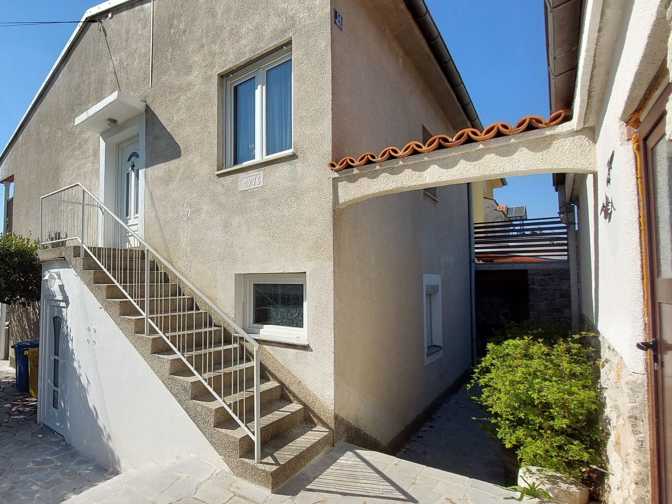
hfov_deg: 83.8
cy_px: 264
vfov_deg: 71.6
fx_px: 349
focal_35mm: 18
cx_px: 208
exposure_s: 1/2479
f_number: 2.2
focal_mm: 1.74
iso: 50
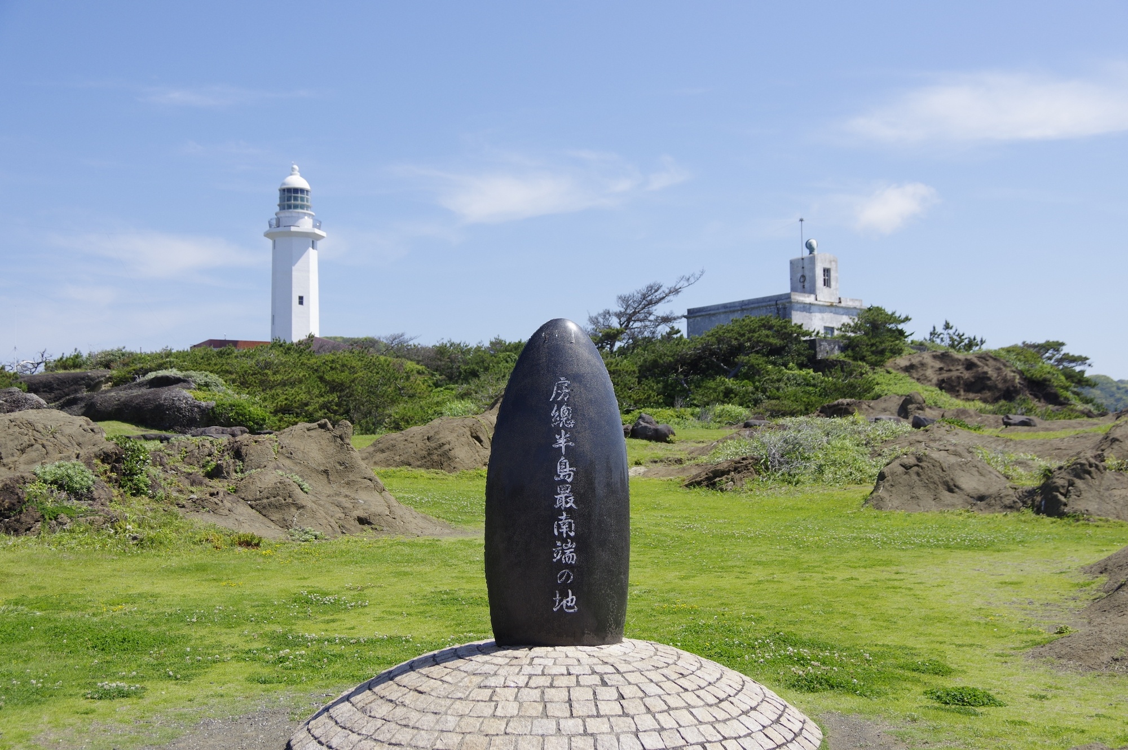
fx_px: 1221
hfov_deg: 49.6
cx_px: 564
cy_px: 375
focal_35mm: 39
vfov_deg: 34.2
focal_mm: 26
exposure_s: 1/1600
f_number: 4
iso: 200
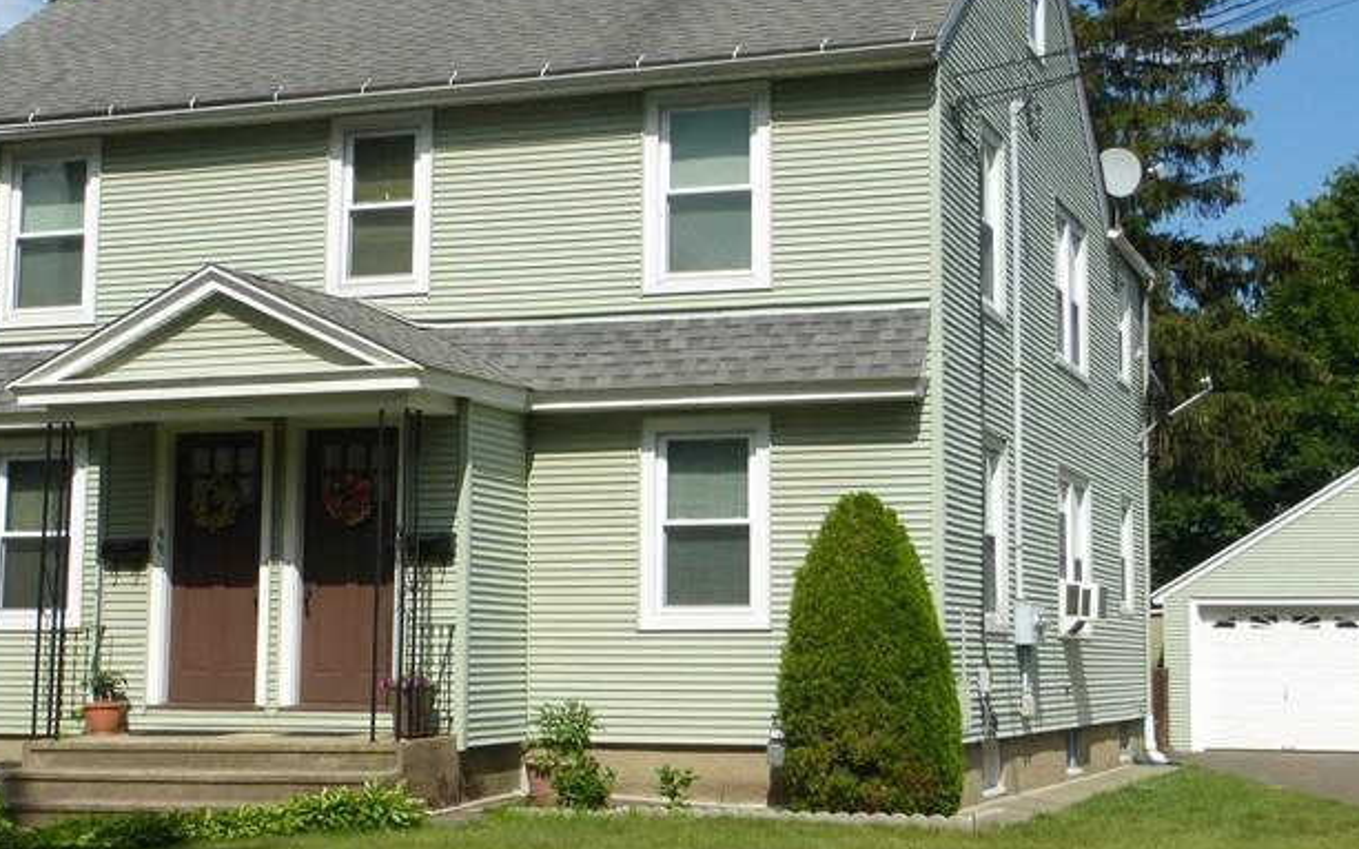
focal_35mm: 62
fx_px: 2296
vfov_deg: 20.9
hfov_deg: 33.0
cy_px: 288
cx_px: 714
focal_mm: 6.1
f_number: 3.7
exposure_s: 1/1300
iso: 100
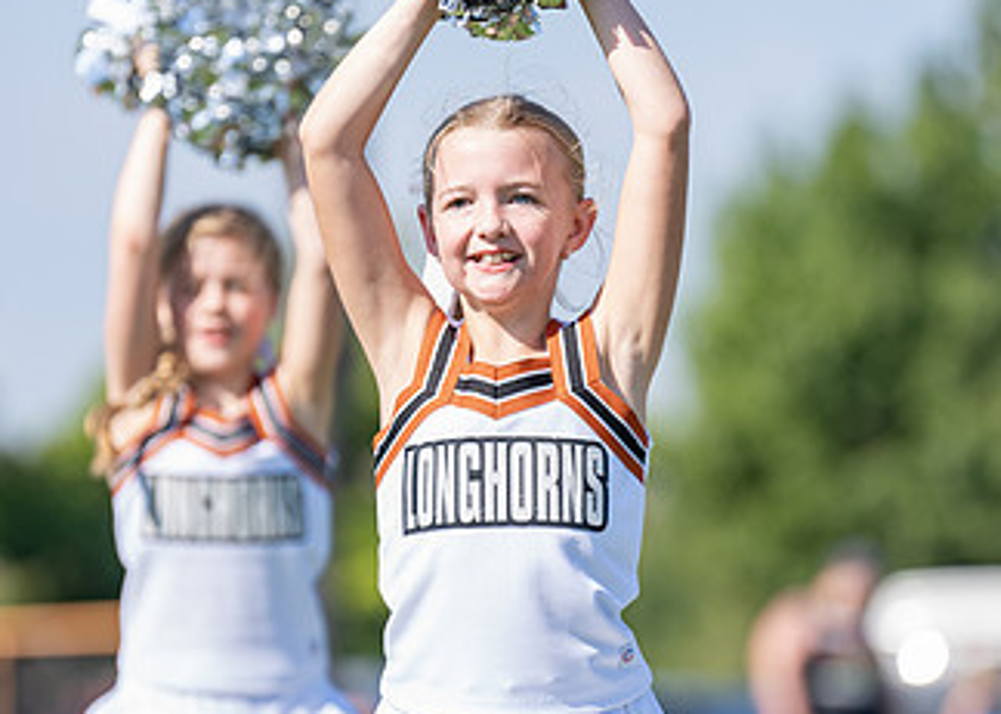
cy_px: 423
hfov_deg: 5.3
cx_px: 500
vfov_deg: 3.8
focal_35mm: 382
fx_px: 10853
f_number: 2.8
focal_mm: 200
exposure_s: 1/1250
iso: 125
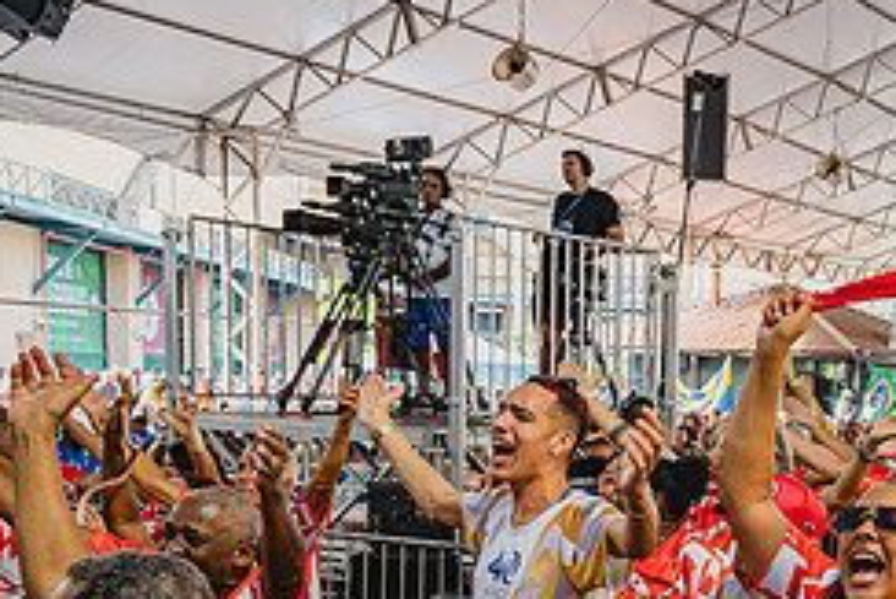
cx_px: 988
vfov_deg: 23.2
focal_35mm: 57
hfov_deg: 31.1
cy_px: 544
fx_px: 1419
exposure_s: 1/320
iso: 1000
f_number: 4
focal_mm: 24
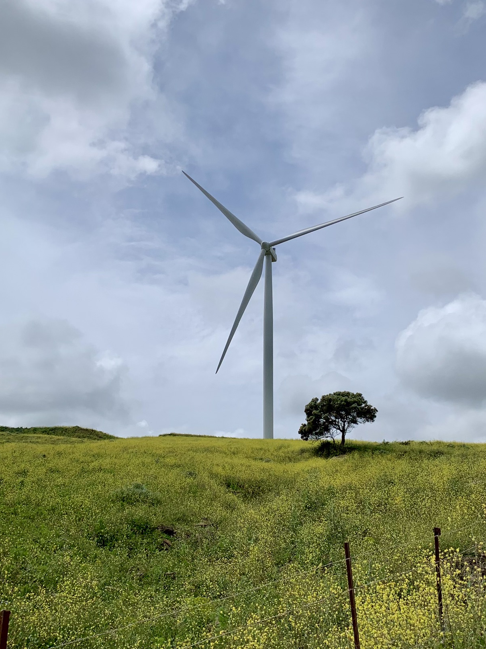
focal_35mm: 33
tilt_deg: +20.1
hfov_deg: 42.9
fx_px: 618
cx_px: 220
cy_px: 264
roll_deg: +1.2
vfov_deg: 55.0
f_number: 1.8
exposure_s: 1/8696
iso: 25
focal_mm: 4.25
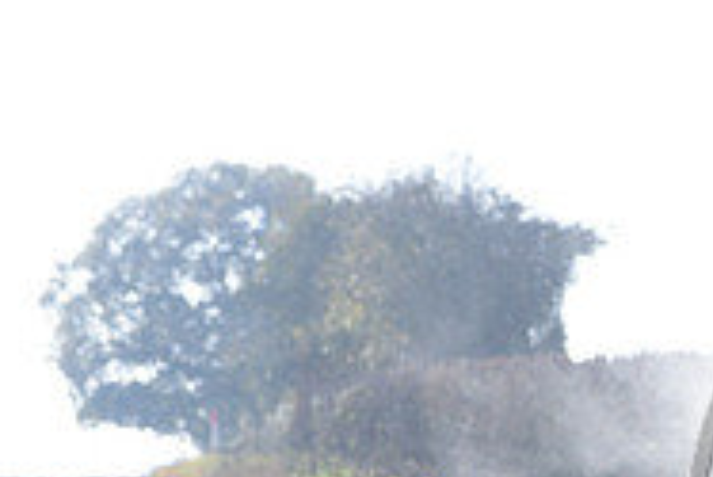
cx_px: 1033
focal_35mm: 341
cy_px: 496
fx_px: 6759
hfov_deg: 6.0
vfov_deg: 4.0
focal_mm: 110
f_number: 4.5
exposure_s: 1/2500
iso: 1000
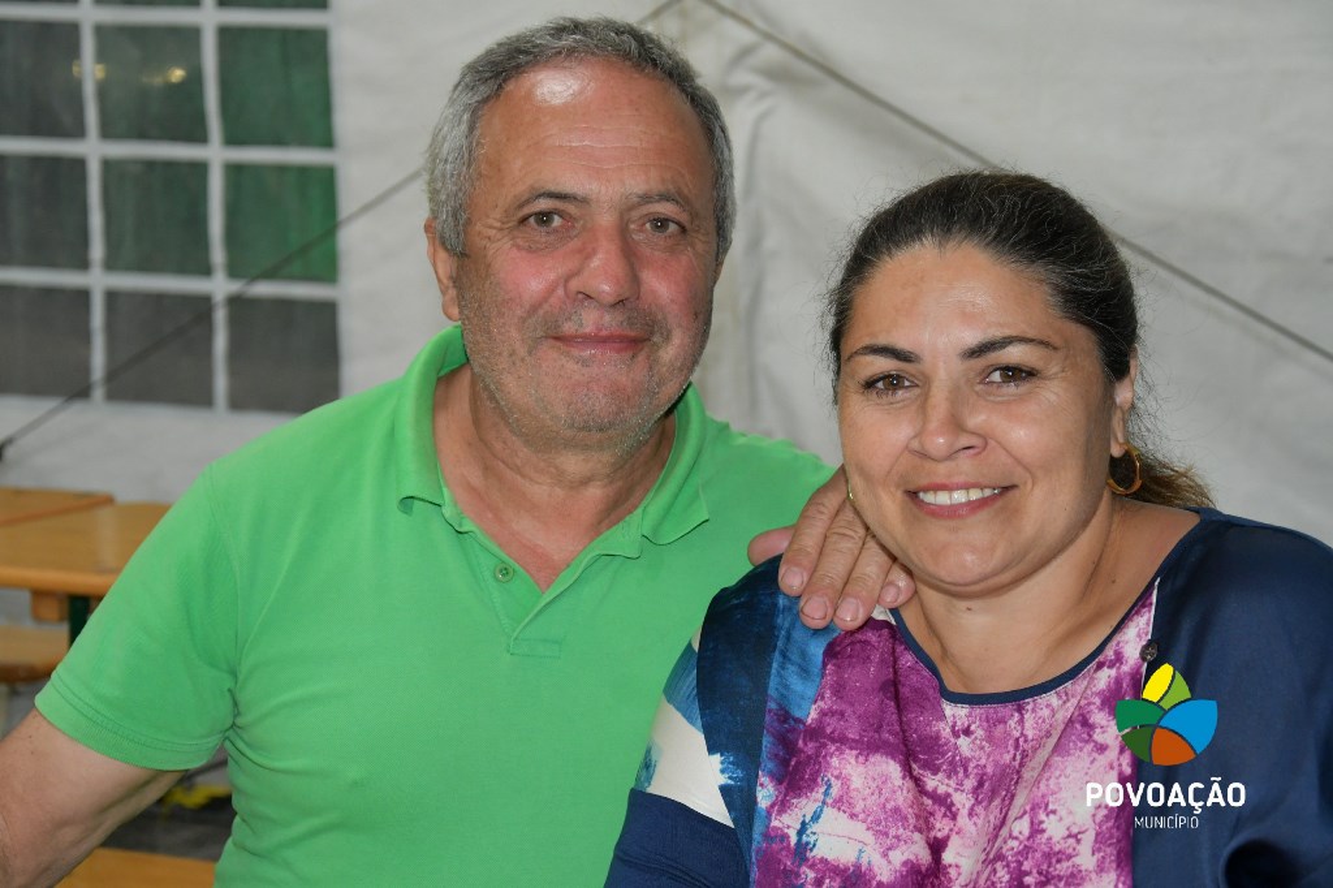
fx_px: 2665
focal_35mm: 72
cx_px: 666
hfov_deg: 28.1
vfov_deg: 18.9
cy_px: 444
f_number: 4.8
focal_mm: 48
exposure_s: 1/60
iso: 1600
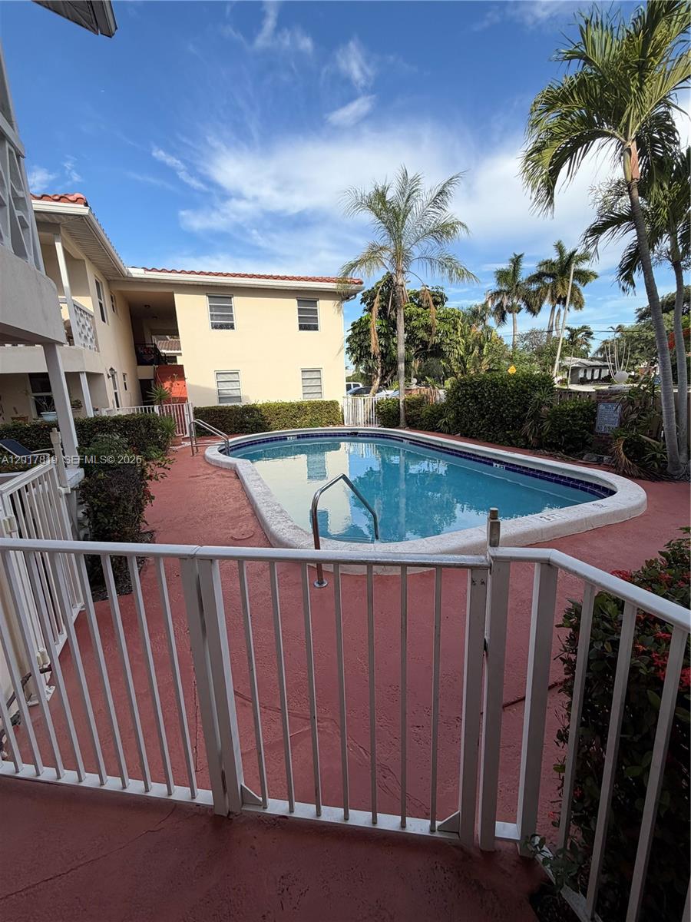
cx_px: 346
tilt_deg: -12.5
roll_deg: +1.5
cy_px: 461
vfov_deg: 102.1
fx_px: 373
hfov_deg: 85.7
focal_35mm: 14
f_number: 2.2
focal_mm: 2.22
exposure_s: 1/770
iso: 40
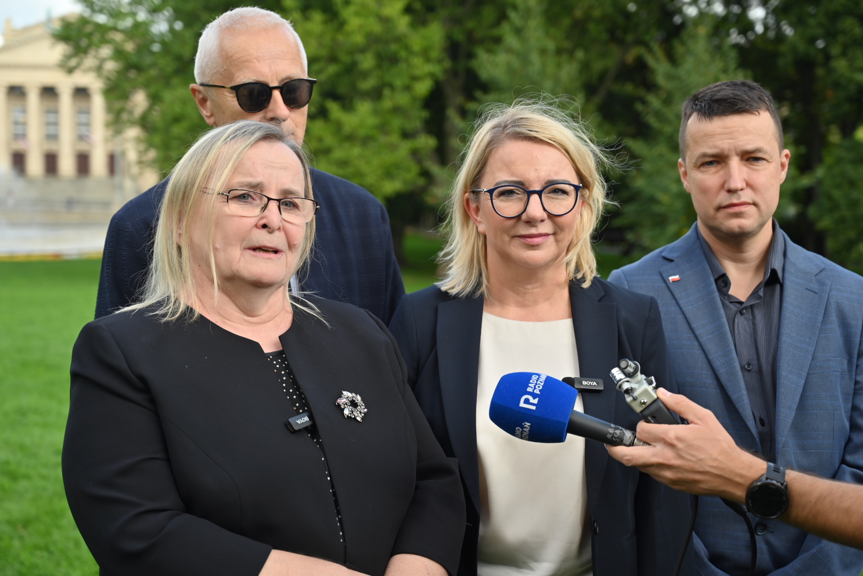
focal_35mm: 55
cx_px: 432
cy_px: 288
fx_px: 1318
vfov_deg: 24.6
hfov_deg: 36.2
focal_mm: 55
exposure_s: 1/400
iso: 160
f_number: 4
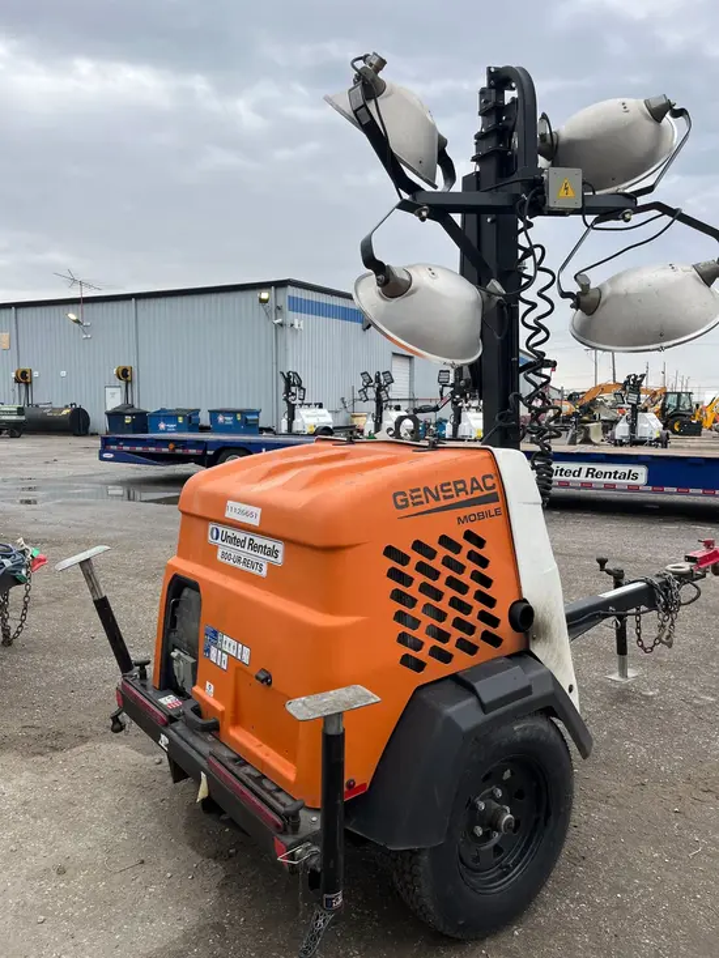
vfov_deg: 67.3
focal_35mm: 26
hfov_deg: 53.1
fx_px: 720
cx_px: 360
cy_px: 479
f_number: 1.6
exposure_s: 1/833
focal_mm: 5.1
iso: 50
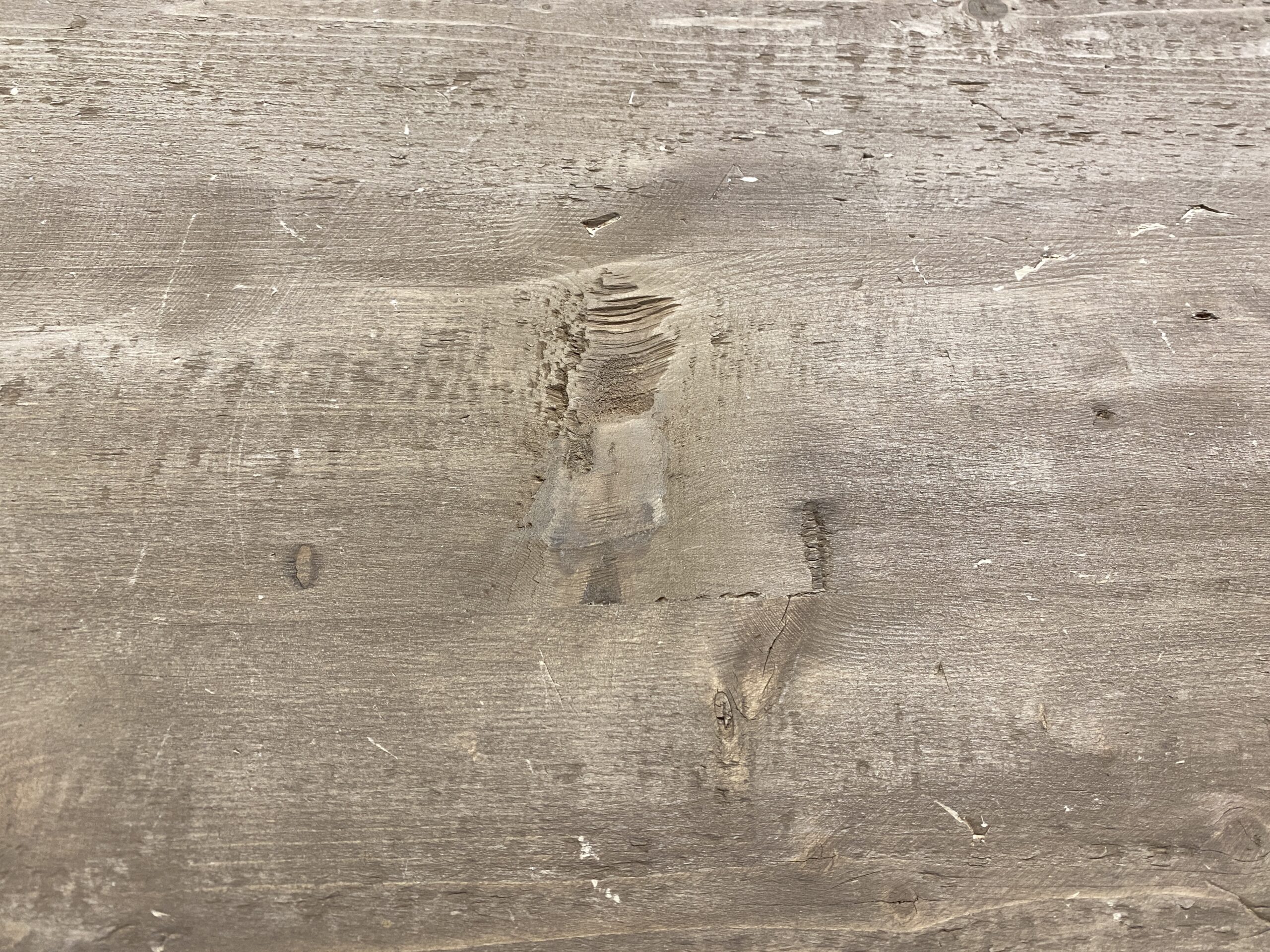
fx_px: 954
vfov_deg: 53.1
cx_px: 635
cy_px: 476
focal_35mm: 26
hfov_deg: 67.3
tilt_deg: -65.9
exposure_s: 1/60
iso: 125
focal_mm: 4.25
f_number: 1.8
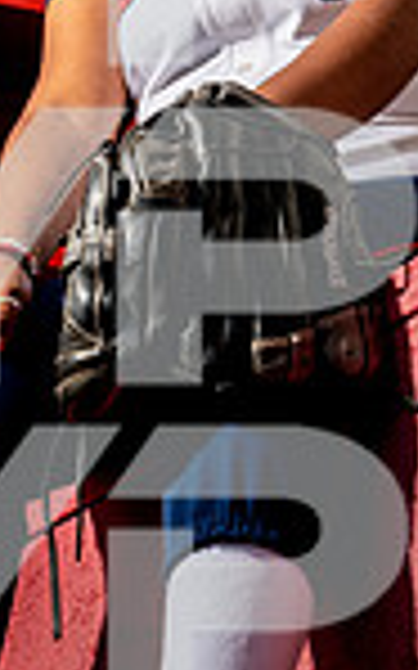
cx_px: 65
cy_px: 247
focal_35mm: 105
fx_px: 1916
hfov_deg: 12.4
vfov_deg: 19.8
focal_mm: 34
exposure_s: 1/320
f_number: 7.1
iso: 125
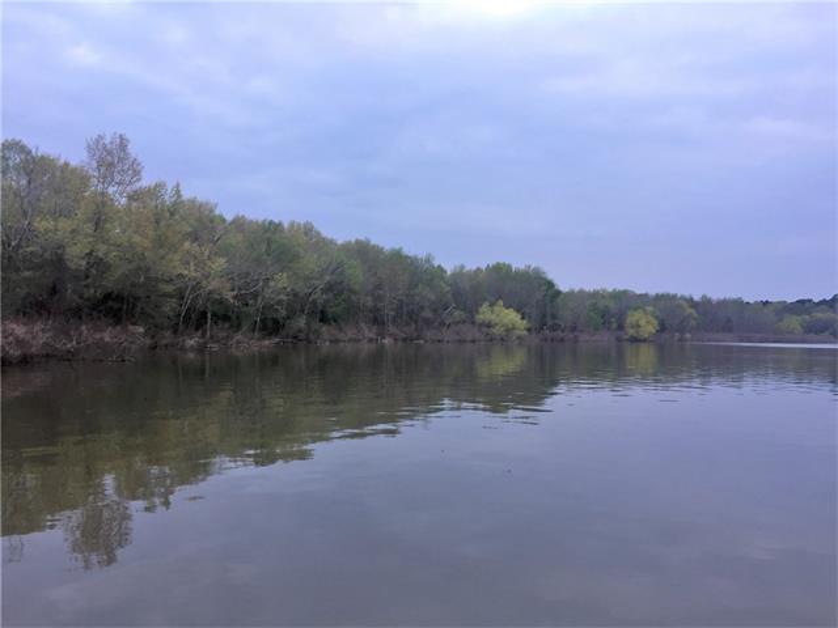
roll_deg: -2.1
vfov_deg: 48.2
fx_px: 702
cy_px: 314
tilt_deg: +0.6
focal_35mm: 29
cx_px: 419
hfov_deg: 61.7
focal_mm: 4.15
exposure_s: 1/60
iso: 32
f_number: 2.2
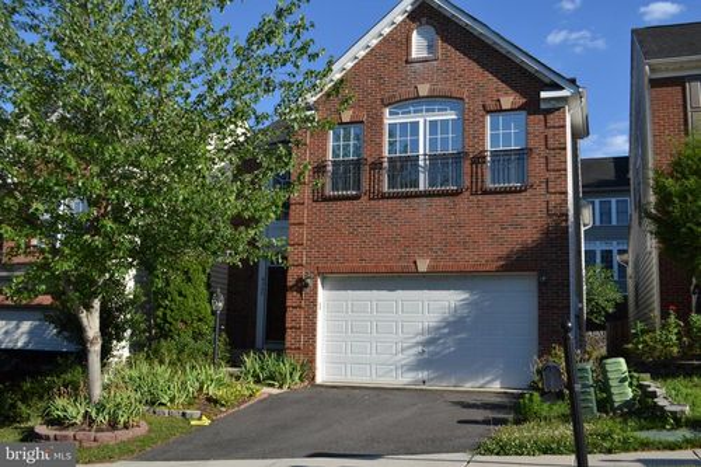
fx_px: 701
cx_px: 350
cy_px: 234
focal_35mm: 36
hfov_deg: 53.1
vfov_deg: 36.8
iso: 100
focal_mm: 24
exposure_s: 1/200
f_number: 7.1
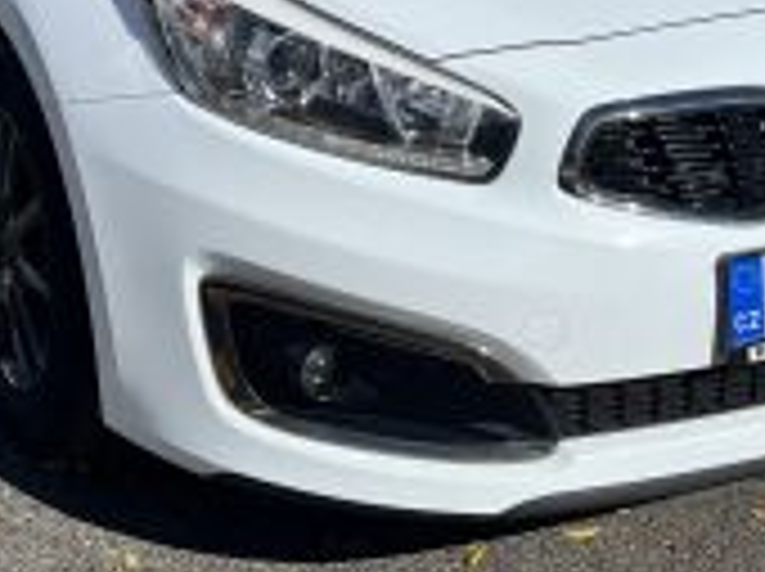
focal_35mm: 79
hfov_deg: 24.7
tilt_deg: -11.6
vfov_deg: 17.5
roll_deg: +0.6
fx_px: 1743
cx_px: 385
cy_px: -169
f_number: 1.6
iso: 50
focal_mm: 5.1
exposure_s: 1/6897
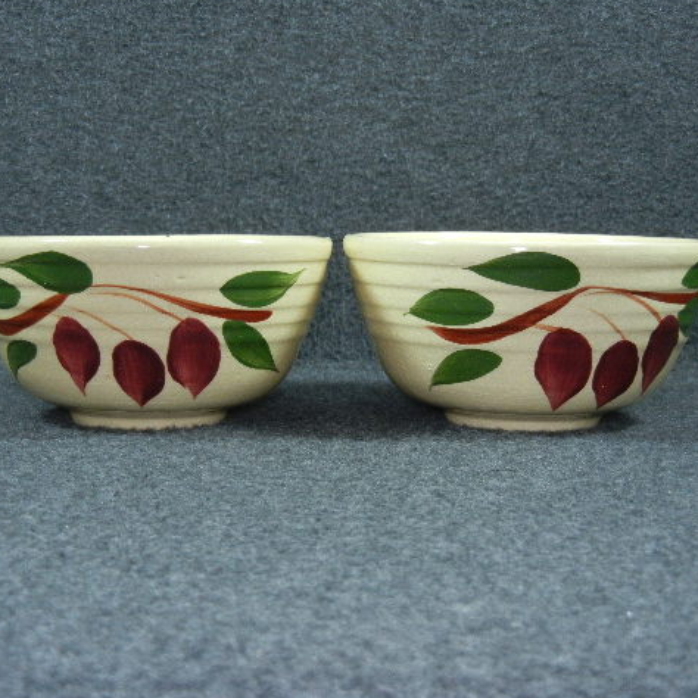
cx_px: 315
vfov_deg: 27.7
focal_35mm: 62
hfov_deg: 27.7
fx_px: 1414
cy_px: 348
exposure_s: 1/30
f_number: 3.9
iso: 547
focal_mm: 9.3
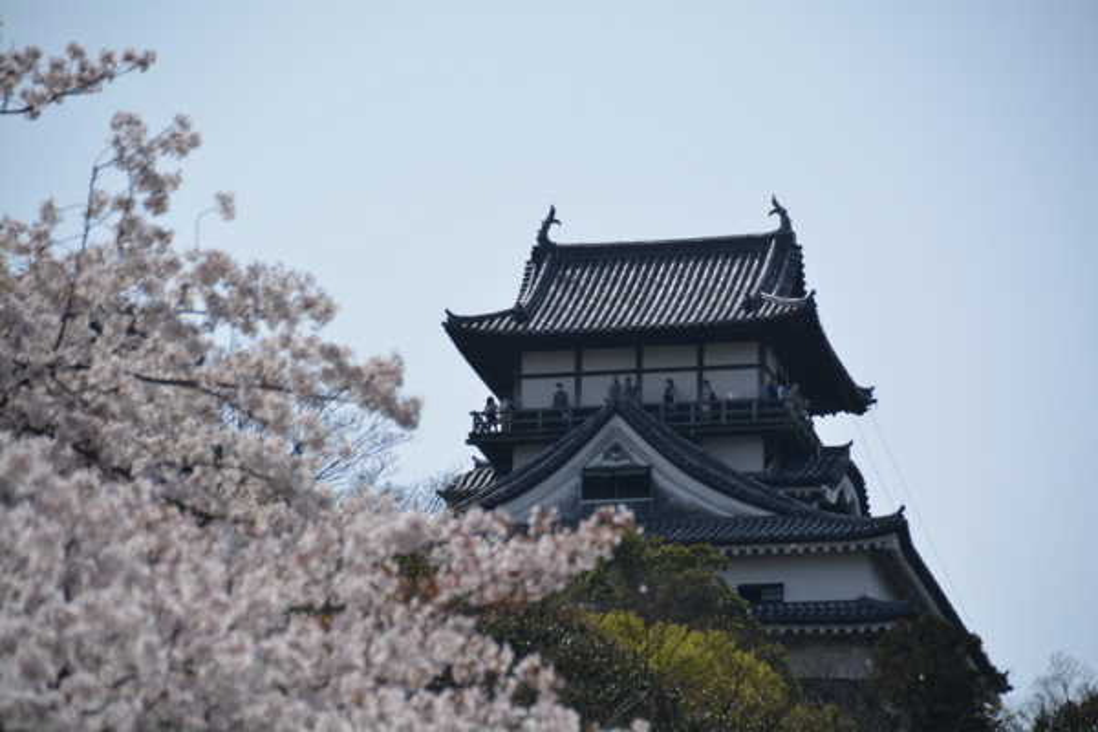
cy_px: 366
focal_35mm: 232
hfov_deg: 8.9
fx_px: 7091
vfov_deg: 5.9
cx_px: 549
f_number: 6
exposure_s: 1/640
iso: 100
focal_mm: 155
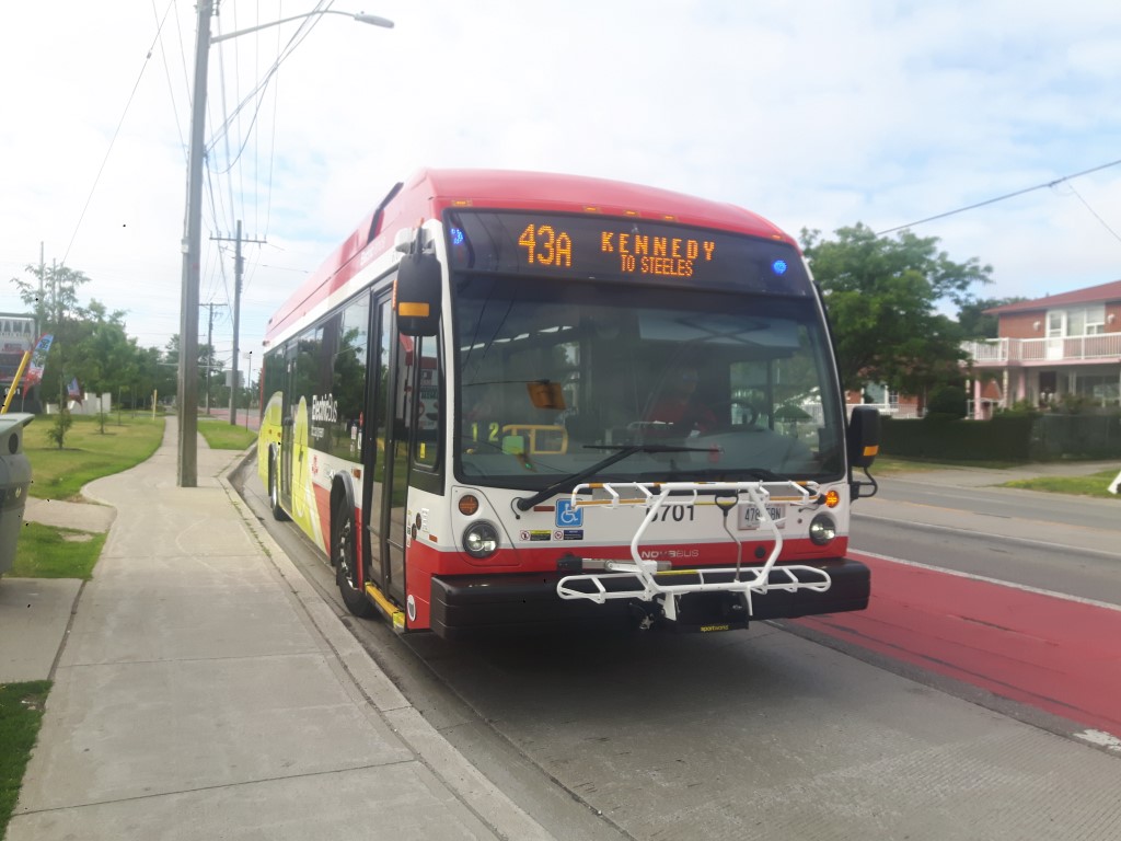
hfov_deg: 58.4
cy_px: 420
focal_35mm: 31
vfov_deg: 45.4
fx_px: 1004
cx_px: 560
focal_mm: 3.7
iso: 40
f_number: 1.9
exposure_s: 1/742
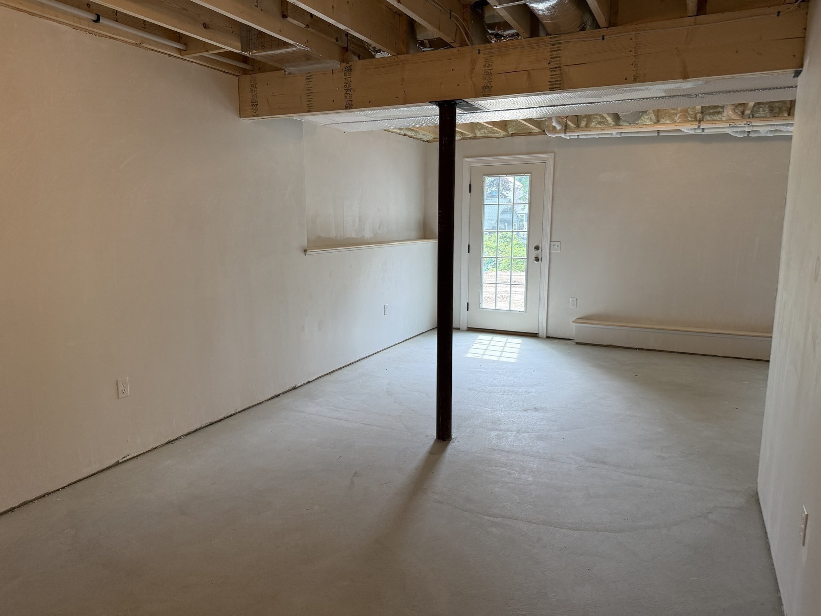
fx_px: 569
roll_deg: +0.0
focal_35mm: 24
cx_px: 410
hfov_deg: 71.6
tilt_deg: -9.7
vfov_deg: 56.8
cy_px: 308
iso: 160
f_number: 1.78
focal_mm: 6.76
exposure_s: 1/217
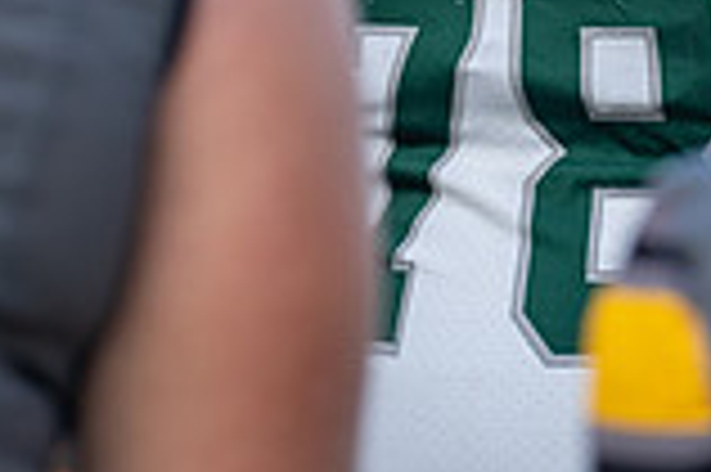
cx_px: 562
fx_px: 12390
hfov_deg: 3.3
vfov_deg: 2.2
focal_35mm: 628
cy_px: -344
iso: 200
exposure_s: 1/320
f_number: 2.8
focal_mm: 171
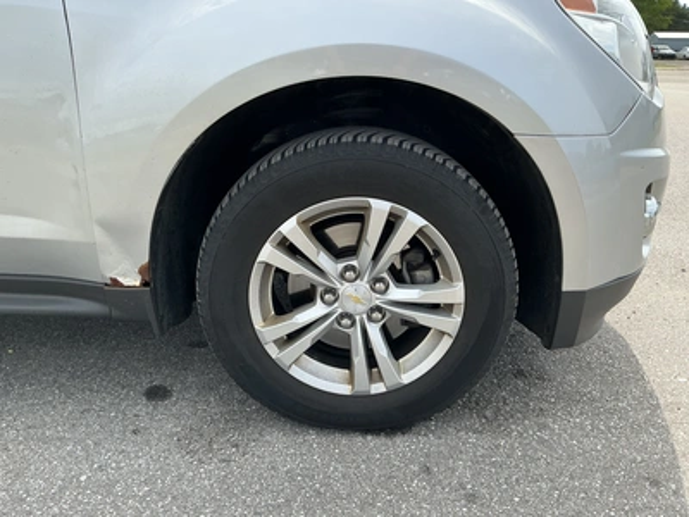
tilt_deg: -20.9
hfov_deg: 63.4
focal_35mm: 28
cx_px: 344
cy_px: 258
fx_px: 557
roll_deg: -2.3
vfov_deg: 49.7
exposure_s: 1/912
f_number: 1.8
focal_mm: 3
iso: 25
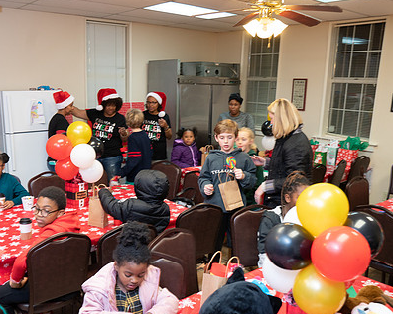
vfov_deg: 44.3
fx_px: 384
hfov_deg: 54.0
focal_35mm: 33
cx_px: 167
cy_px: 188
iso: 640
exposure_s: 1/30
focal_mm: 24
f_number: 4.5
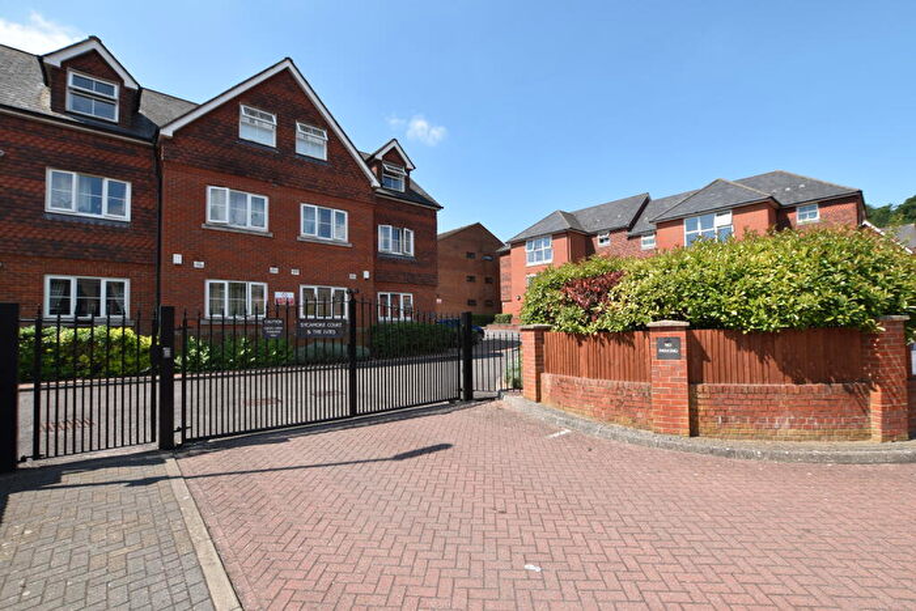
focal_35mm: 15
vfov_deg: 77.4
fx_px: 382
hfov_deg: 100.4
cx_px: 458
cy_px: 306
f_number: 7.1
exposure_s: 1/200
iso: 100
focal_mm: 10
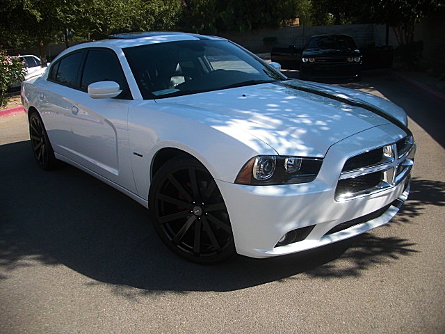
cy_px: 167
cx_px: 222
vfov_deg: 39.7
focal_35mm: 36
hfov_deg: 51.4
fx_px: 463
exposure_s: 1/800
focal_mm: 6.3
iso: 50
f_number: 2.8
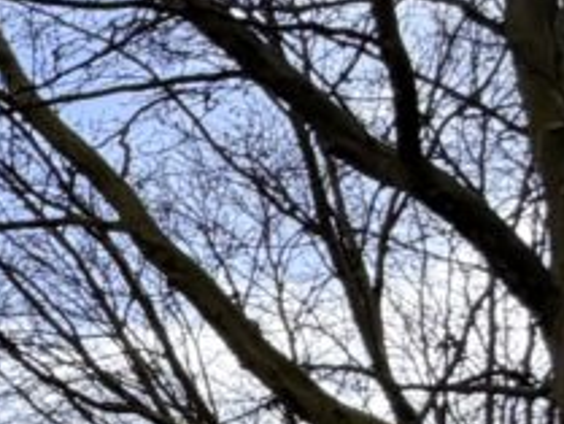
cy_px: 713
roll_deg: +3.2
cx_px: -891
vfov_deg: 13.2
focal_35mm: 103
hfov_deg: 13.0
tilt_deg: +18.0
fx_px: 1679
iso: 20
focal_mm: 2.22
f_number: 2.2
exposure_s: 1/942
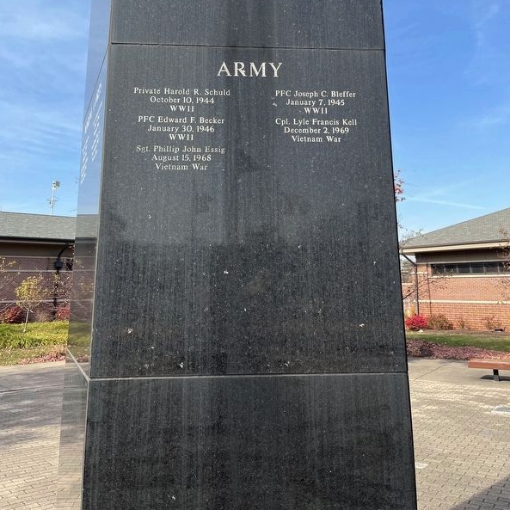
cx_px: 253
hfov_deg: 52.5
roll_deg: -0.5
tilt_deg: +14.5
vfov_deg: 51.5
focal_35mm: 31
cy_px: 169
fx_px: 517
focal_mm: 5.1
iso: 50
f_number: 1.6
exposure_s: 1/1517
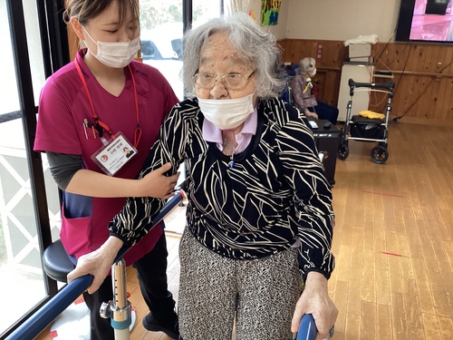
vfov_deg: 45.4
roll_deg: -1.7
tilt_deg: -18.5
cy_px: 170
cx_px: 226
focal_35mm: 31
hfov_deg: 58.4
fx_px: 406
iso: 100
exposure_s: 1/60
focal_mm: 3.3
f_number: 2.4
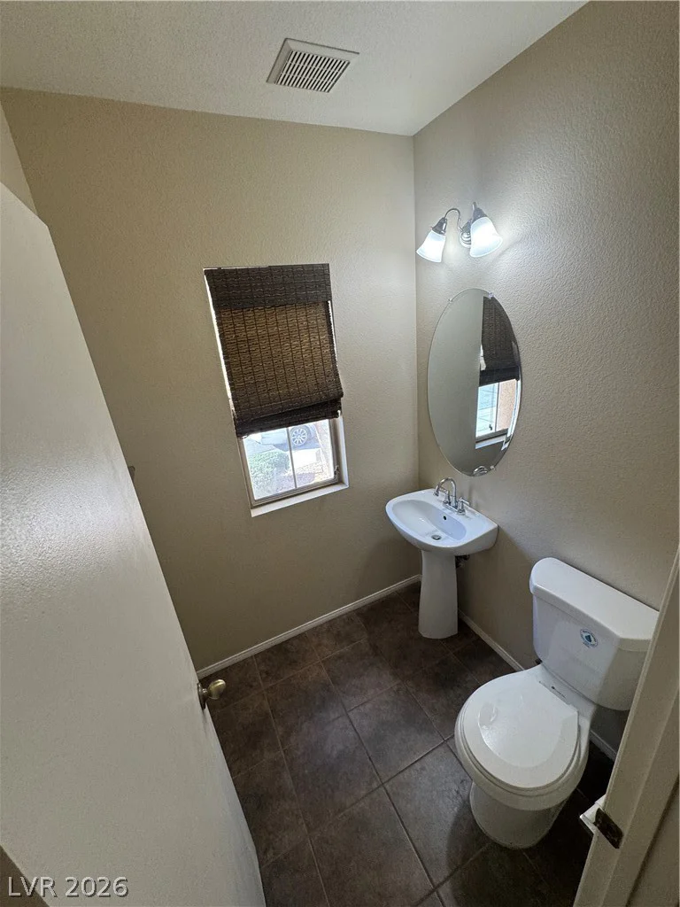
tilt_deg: -18.6
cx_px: 340
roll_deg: +6.7
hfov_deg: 85.7
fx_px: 367
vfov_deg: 102.1
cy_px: 454
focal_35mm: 14
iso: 160
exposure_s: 1/120
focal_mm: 2.22
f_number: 2.2
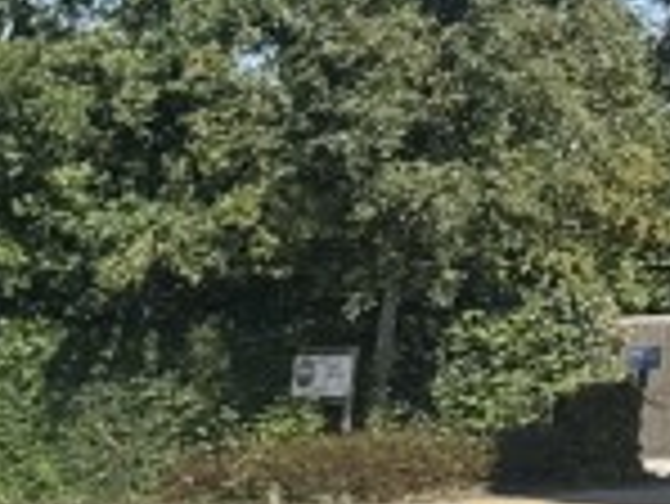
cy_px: 1120
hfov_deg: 9.5
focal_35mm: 165
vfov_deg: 8.4
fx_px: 3196
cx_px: -1327
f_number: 1.78
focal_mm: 6.76
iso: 80
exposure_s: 1/3247
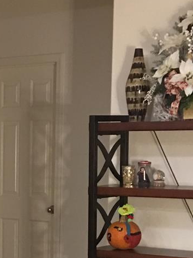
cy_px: 270
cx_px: -68
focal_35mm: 123
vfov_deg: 15.7
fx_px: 914
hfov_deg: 11.7
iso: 100
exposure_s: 1/8
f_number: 2.2
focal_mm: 4.15
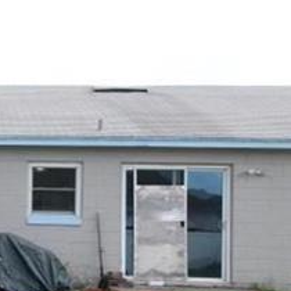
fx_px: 590
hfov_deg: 24.1
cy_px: 218
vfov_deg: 27.4
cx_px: -93
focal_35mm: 62
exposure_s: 1/500
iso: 800
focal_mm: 10
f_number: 11
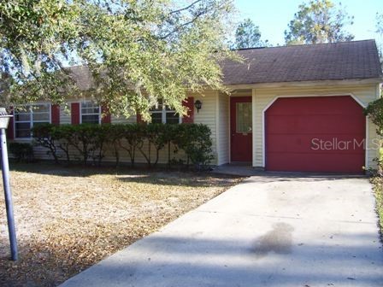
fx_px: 376
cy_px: 144
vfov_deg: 41.8
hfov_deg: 54.0
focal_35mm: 34
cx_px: 192
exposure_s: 1/350
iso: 80
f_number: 2.7
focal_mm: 5.6
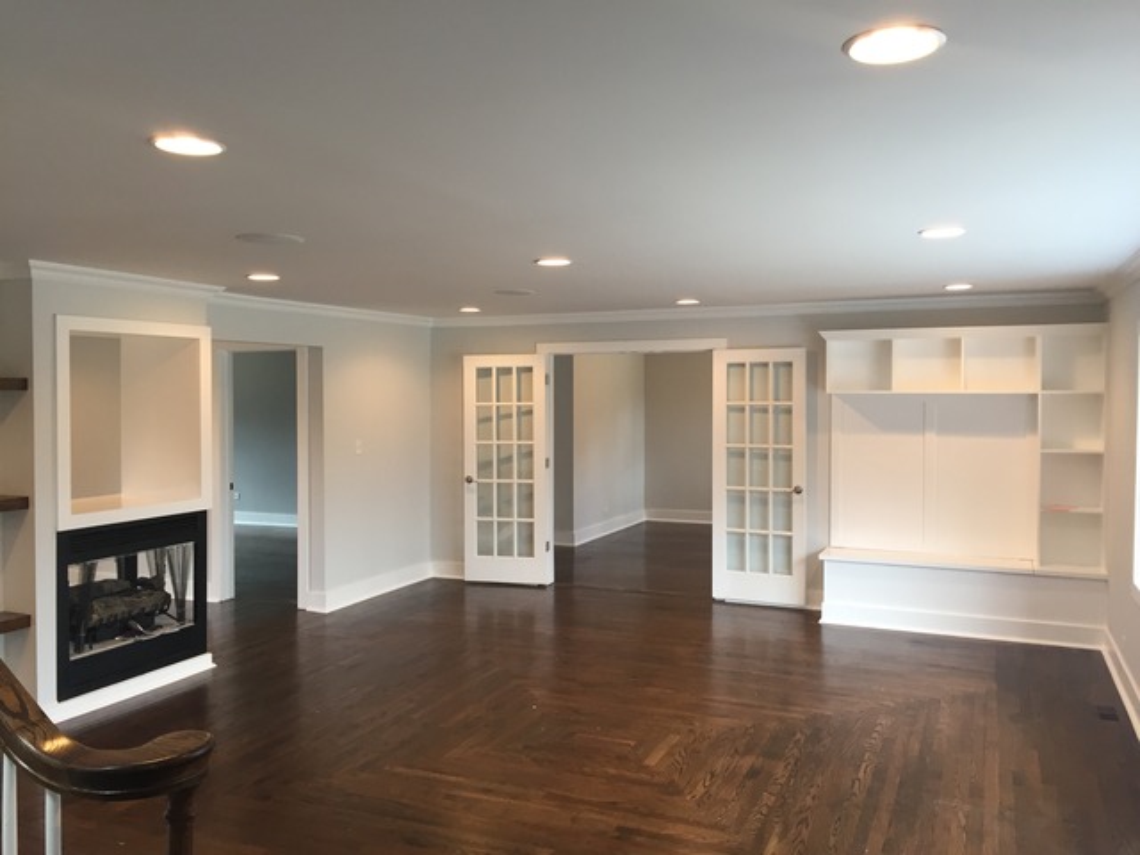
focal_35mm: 29
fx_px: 955
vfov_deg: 48.2
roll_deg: +0.0
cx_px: 570
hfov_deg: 61.7
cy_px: 428
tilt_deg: -1.8
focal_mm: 4.15
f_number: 2.2
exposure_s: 1/30
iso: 64
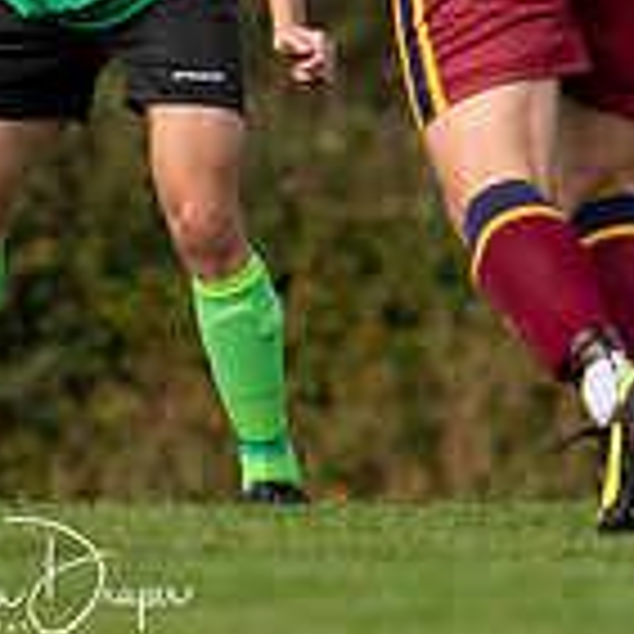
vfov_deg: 1.4
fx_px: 25819
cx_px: 433
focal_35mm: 1246
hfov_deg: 1.4
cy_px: -147
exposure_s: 1/5000
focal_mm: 175
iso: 250
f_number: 2.8
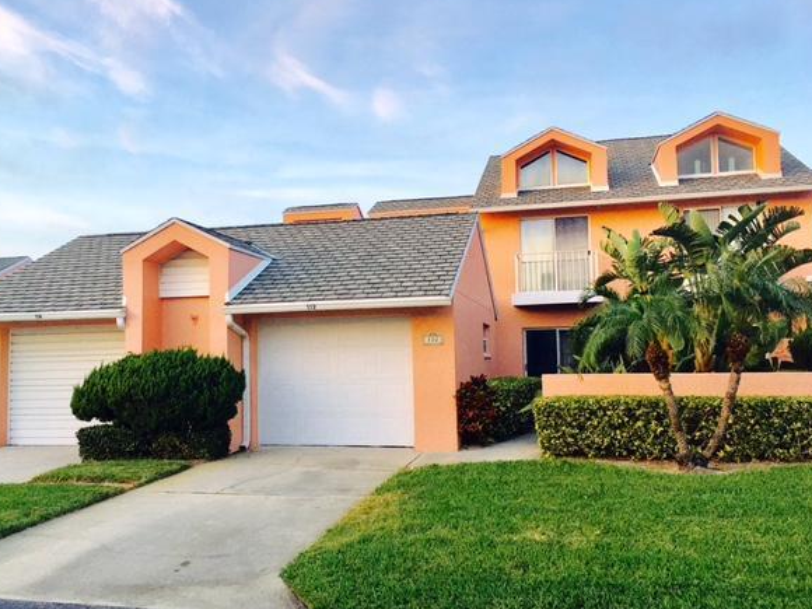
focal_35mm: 32
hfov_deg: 56.8
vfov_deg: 44.1
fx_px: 751
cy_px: 318
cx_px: 382
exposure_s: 1/40
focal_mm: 4.15
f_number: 2.2
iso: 25
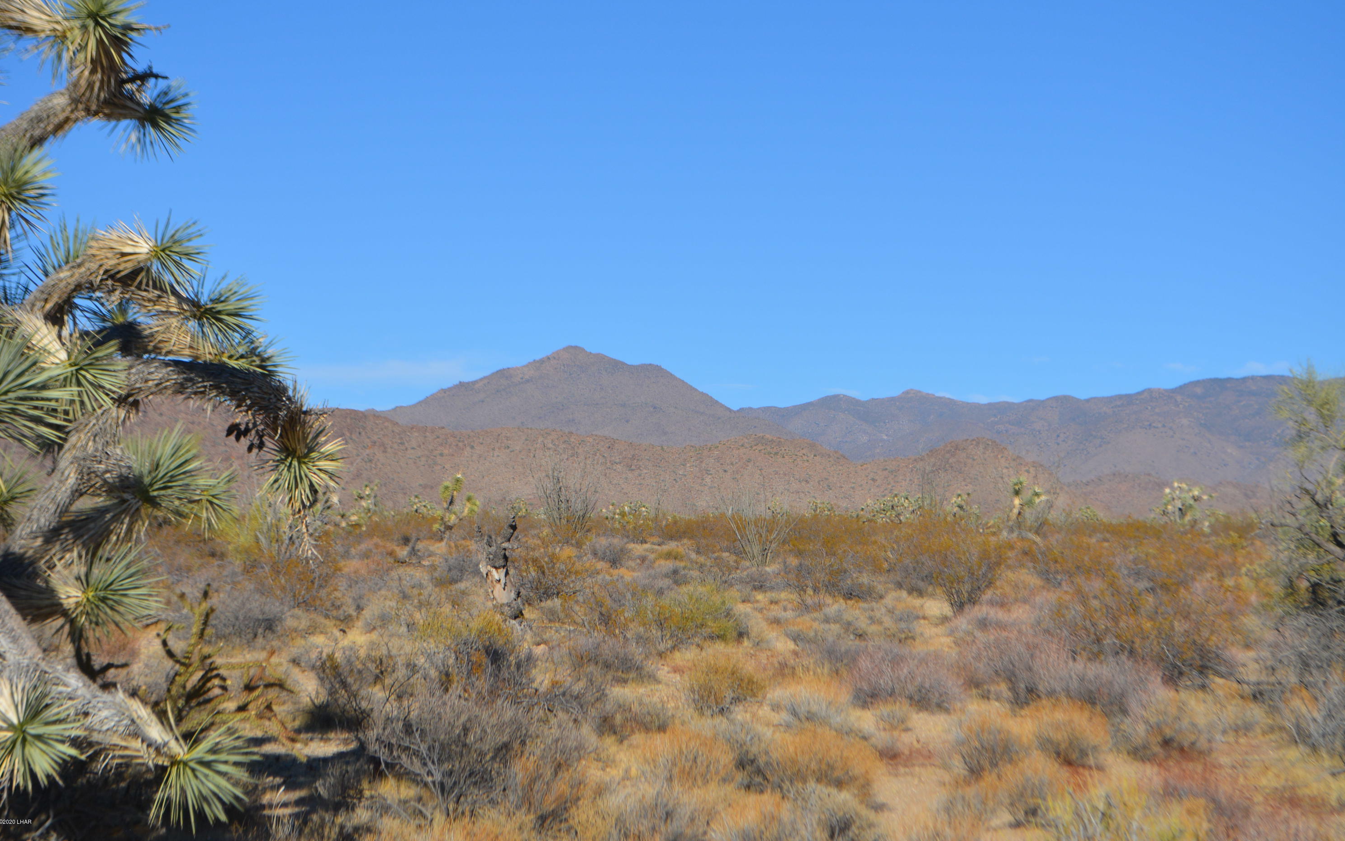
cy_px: 398
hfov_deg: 26.8
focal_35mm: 77
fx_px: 2822
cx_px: 673
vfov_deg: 16.9
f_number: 7.1
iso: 400
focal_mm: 50
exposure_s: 1/2000
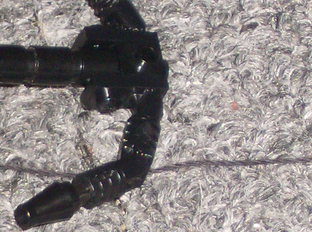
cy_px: 247
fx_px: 3364
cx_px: -203
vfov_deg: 4.0
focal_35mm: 374
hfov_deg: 5.3
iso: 200
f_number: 4.8
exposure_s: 1/125
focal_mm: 18
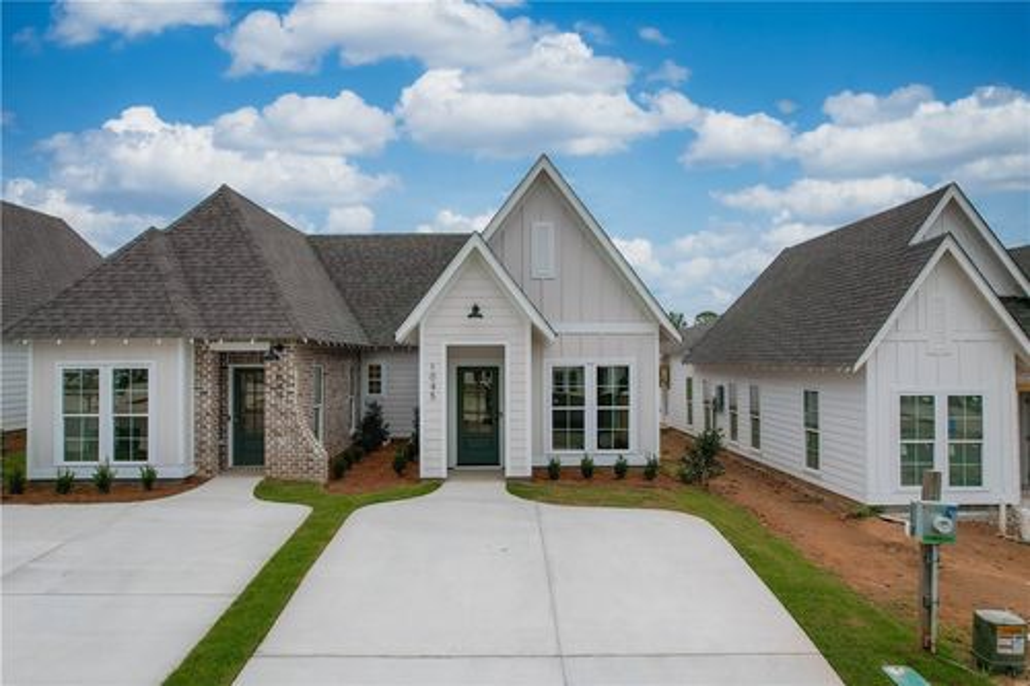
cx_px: 515
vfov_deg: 57.2
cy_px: 343
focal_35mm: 22
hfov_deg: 78.6
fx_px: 629
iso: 120
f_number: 2.8
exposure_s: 1/1250
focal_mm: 8.38
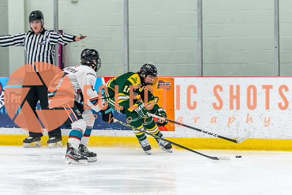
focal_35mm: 250
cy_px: 103
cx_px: 142
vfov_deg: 5.5
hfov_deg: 8.3
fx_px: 2024
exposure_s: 1/800
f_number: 2.8
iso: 4000
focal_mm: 150
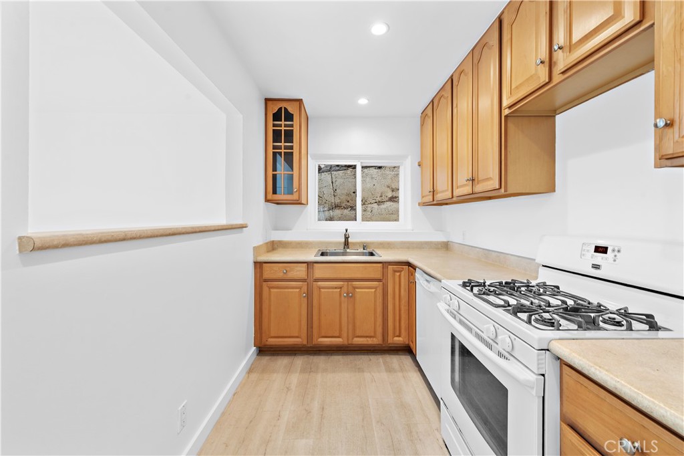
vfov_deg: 81.2
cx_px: 342
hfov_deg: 104.3
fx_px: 266
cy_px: 228
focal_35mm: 14
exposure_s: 1/15
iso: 160
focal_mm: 14
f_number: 7.1
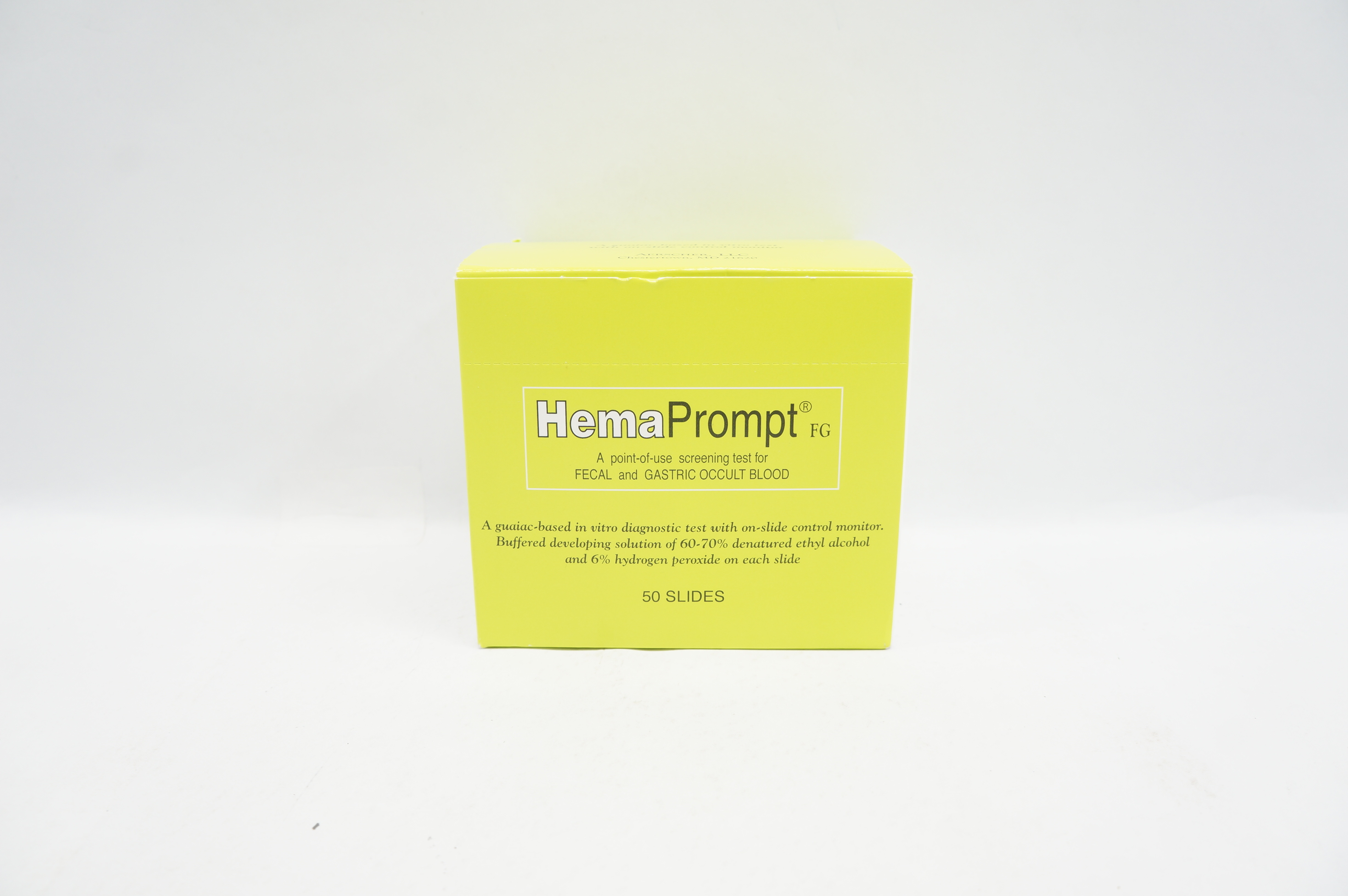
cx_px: 674
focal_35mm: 27
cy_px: 448
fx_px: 1010
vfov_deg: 47.8
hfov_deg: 67.4
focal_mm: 18
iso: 200
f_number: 6.3
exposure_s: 1/25
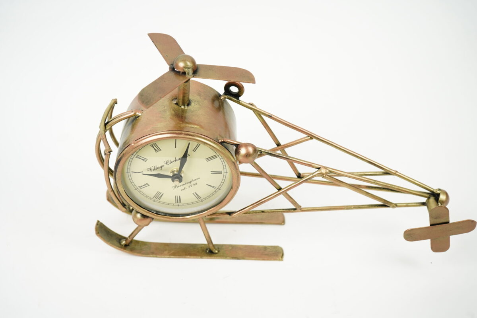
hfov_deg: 36.9
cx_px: 238
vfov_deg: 25.1
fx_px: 715
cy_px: 159
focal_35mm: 54
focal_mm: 54
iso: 1250
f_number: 6.3
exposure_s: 1/320
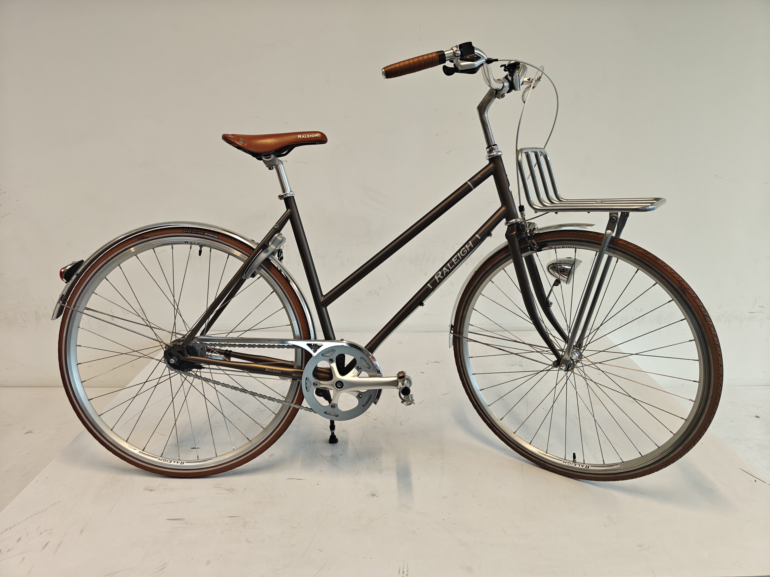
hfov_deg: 71.6
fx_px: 534
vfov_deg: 56.8
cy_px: 288
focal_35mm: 24
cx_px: 385
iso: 400
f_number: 1.8
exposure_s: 1/100
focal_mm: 5.59
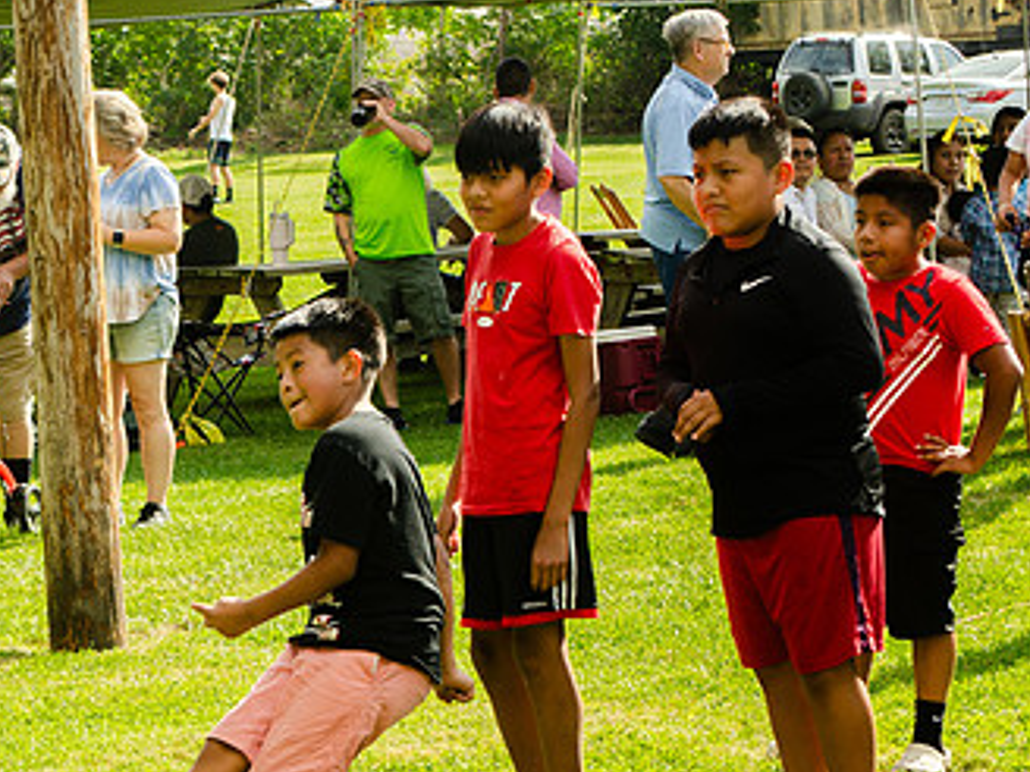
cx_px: 217
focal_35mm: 158
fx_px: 4701
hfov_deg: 12.5
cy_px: 555
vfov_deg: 9.4
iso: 125
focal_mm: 62
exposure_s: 1/250
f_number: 8
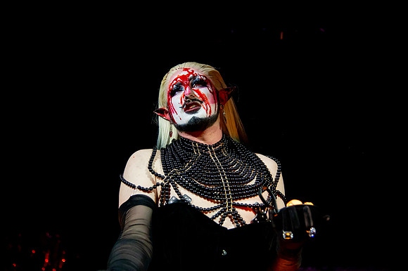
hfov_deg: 32.1
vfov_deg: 21.7
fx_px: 709
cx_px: 203
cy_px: 125
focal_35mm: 63
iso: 6400
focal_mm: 58
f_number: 4
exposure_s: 1/80
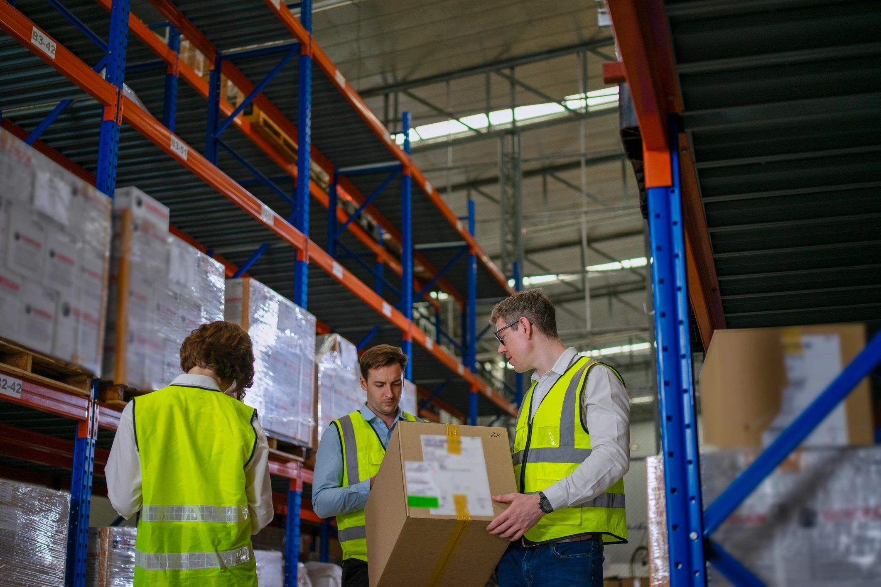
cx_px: 440
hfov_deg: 43.6
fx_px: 1101
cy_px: 294
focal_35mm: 45
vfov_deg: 29.9
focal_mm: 45
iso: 400
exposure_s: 1/320
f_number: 1.8
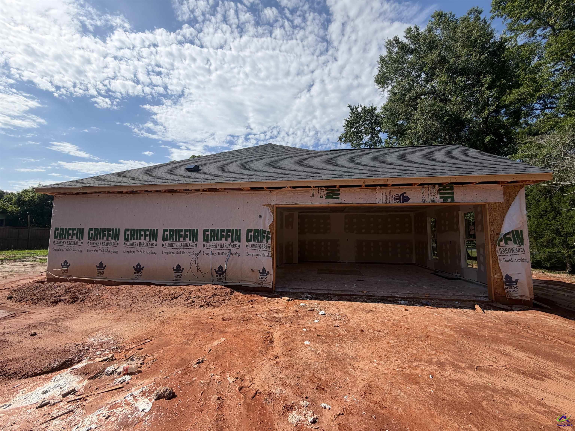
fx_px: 233
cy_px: 216
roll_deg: -1.0
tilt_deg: +6.7
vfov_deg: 85.7
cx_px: 288
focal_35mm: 14
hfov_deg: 102.1
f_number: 2.2
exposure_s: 1/1105
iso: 20
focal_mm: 2.22
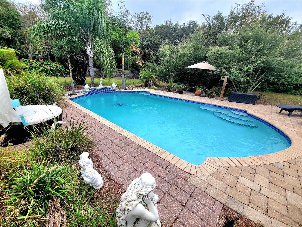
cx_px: 151
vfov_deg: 89.9
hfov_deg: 106.2
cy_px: 114
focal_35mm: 13
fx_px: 113
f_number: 2.2
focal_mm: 2.2
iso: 50
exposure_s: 1/833
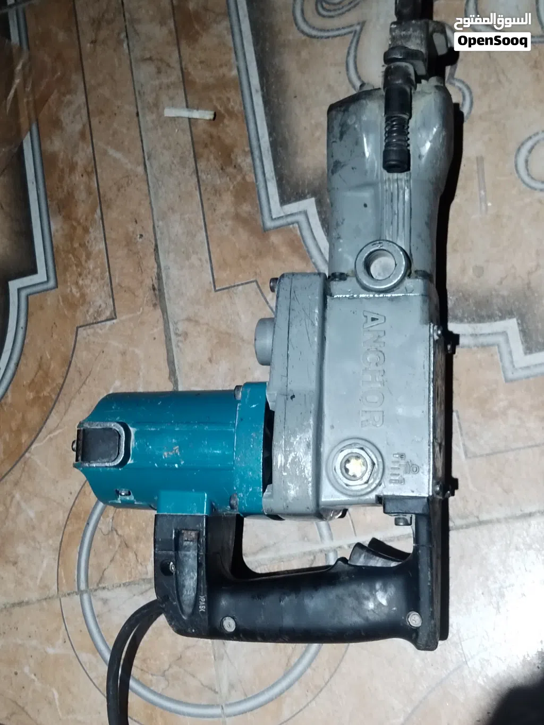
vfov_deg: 39.7
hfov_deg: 30.3
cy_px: 362
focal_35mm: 48
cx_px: 272
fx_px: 1006
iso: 303
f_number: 1.8
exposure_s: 1/50
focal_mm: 4.75
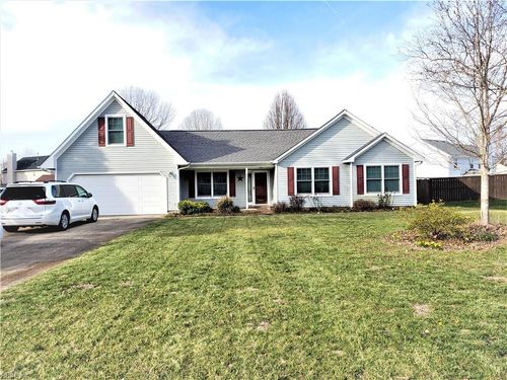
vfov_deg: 53.1
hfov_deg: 67.3
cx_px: 254
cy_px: 190
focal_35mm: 26
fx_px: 381
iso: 50
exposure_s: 1/345
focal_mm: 4.3
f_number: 2.4
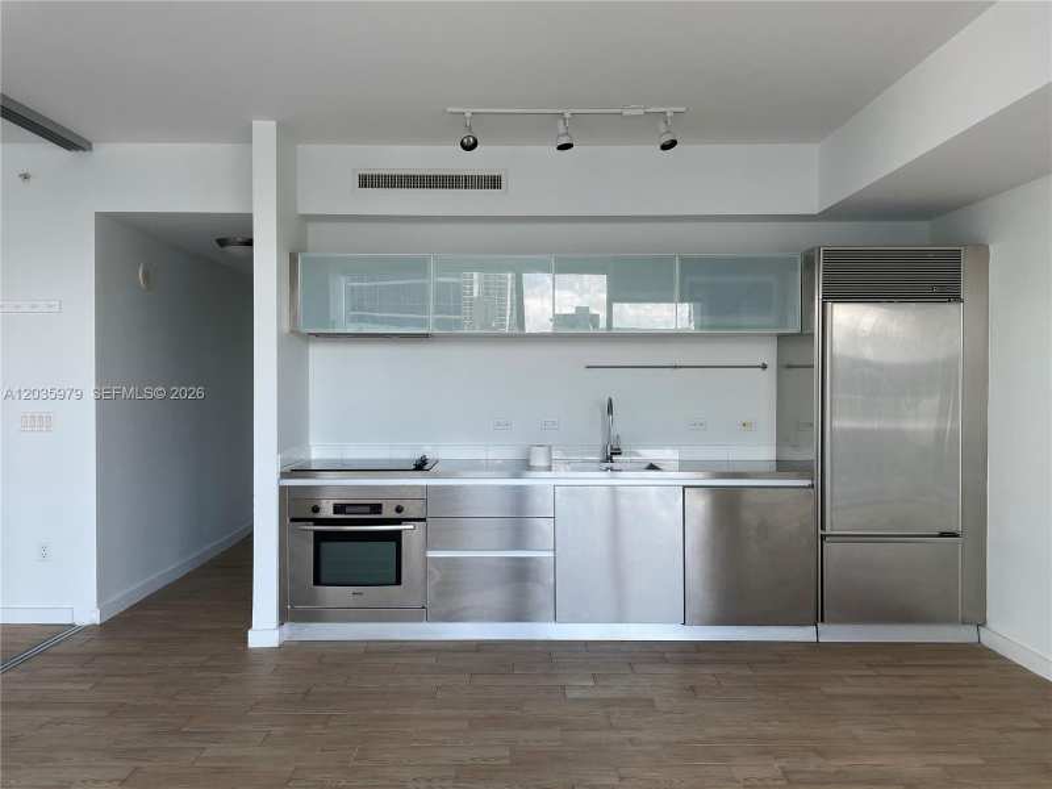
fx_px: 790
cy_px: 394
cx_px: 526
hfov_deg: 67.3
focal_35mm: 26
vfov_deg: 53.1
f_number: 1.6
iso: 40
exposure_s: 1/121
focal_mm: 4.2
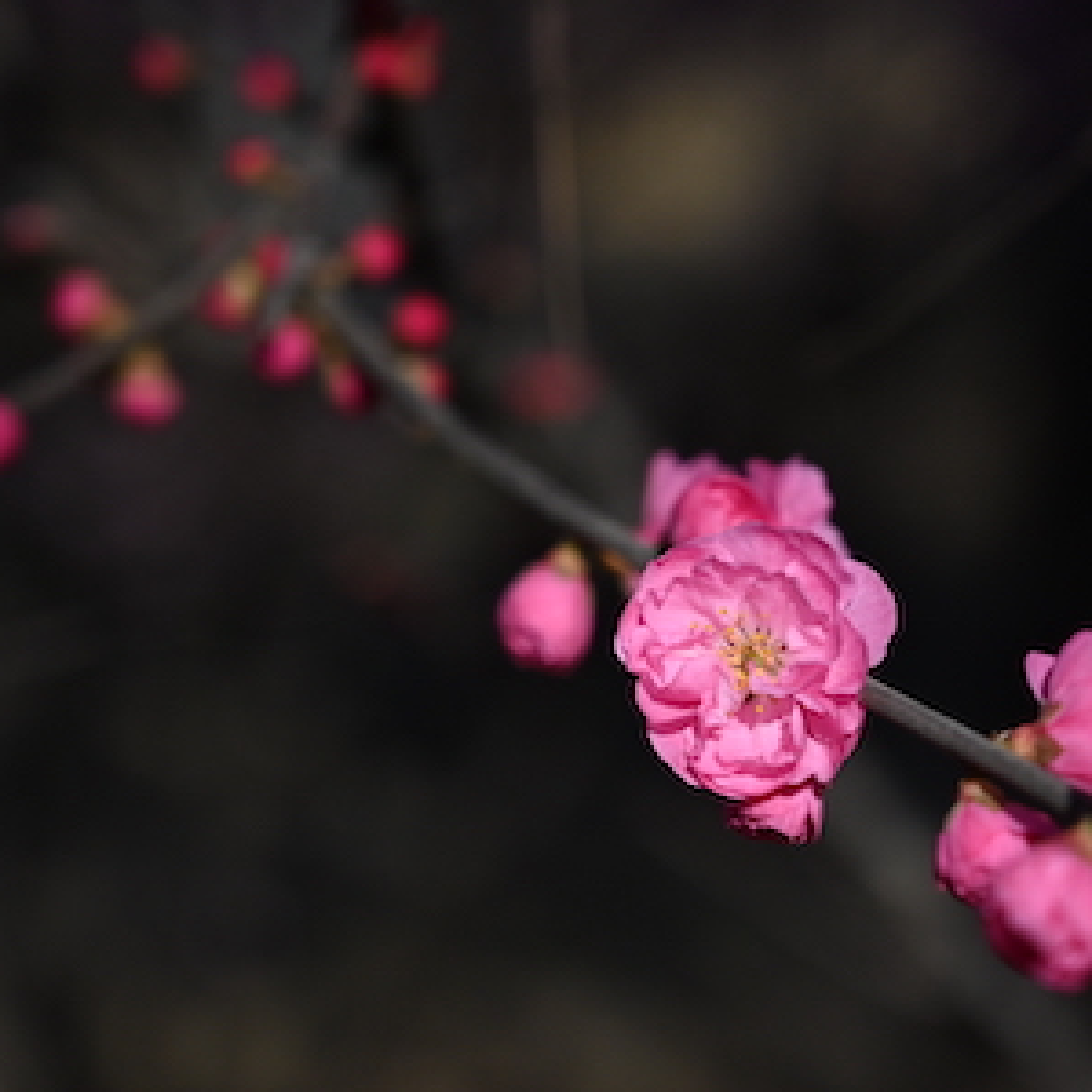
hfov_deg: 12.5
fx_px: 4961
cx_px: 793
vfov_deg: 12.6
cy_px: 435
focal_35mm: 139
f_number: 4
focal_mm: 70
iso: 320
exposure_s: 1/8000
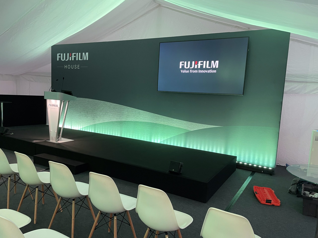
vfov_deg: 53.1
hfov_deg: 67.3
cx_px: 159
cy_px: 119
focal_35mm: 26
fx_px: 239
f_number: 1.6
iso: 160
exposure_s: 1/60
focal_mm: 4.2
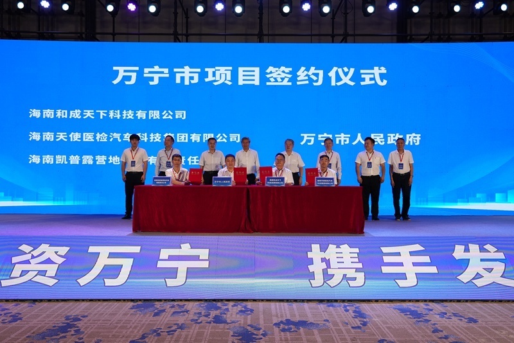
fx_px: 500
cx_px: 257
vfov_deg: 37.9
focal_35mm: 35
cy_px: 172
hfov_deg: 54.4
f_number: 5.6
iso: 400
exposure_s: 1/80
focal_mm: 35
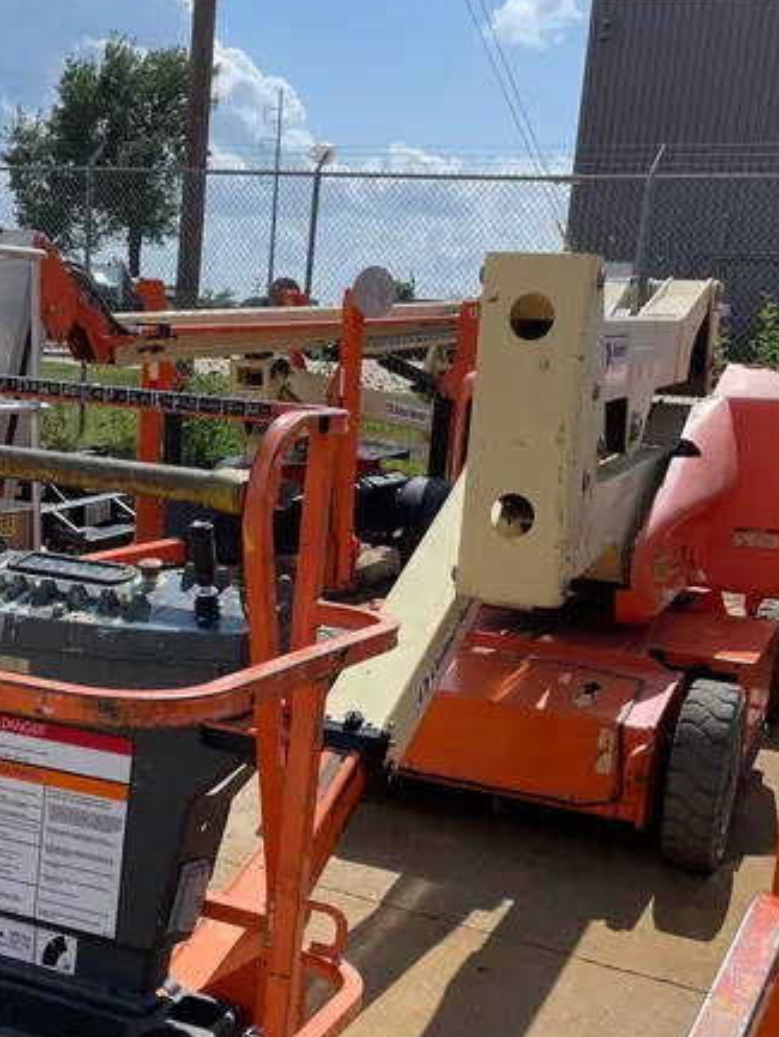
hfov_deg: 32.8
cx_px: 297
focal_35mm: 44
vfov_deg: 42.6
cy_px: 657
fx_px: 1320
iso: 32
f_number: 1.6
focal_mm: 4.2
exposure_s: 1/4464
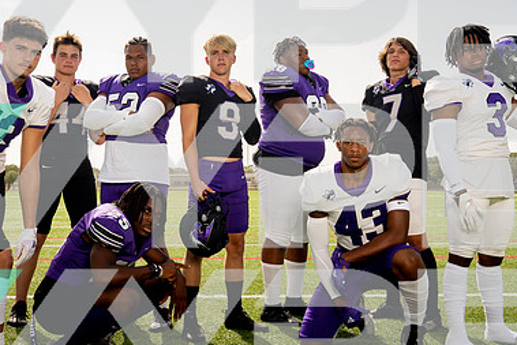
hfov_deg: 40.3
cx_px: 232
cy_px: 177
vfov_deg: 27.5
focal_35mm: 49
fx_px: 704
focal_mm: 32
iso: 100
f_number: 7.1
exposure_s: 1/250
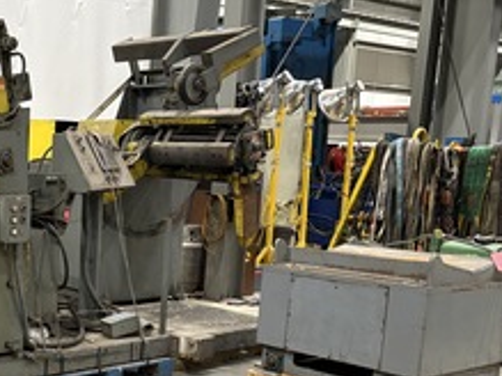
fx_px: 826
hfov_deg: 31.4
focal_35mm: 57
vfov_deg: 25.3
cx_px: 5
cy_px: 284
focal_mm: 5.96
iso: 500
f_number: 1.6
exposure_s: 1/60
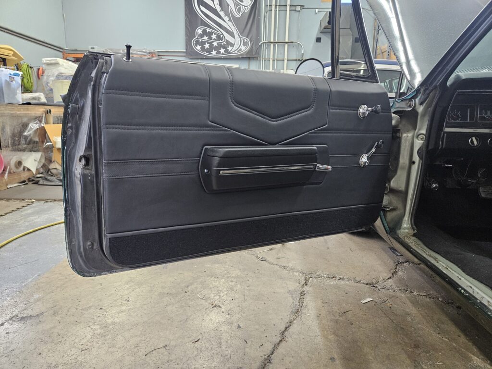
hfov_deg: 73.9
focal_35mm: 23
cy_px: 184
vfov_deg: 58.9
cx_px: 246
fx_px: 327
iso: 640
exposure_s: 1/120
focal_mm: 5.4
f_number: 1.8
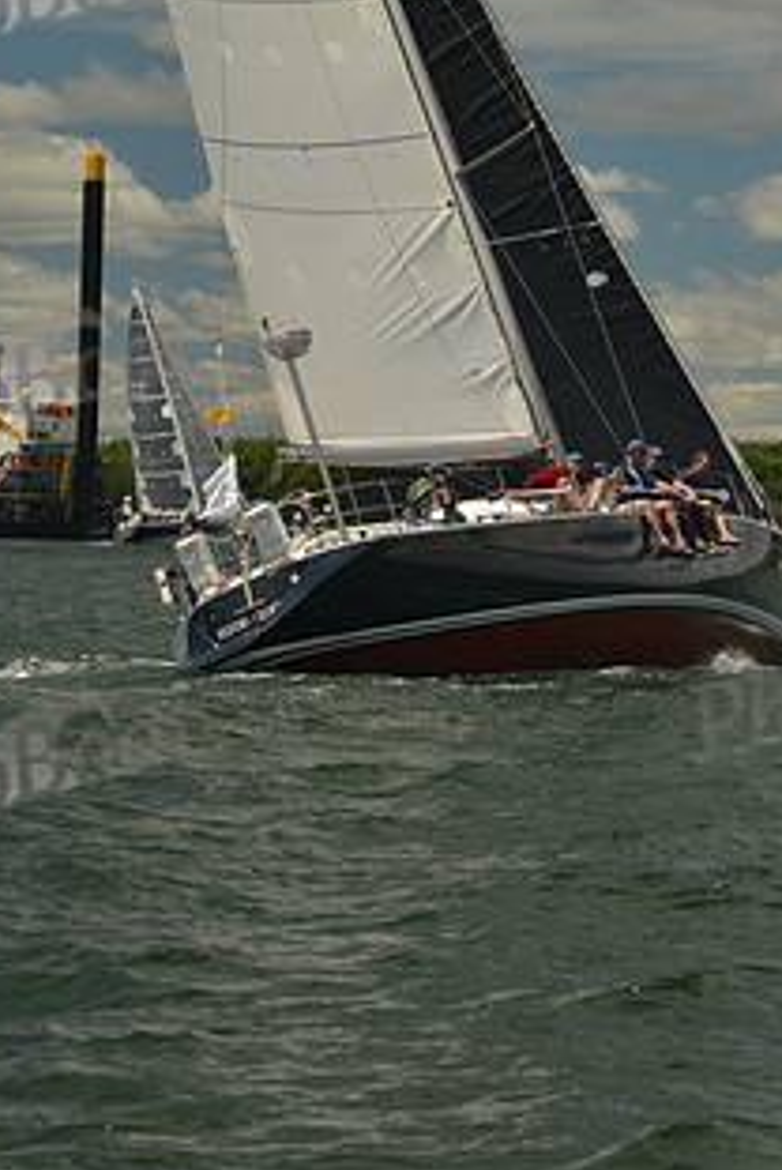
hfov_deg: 9.2
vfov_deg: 13.7
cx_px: 498
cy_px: 139
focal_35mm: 149
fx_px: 4844
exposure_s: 1/800
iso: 400
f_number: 8
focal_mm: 80
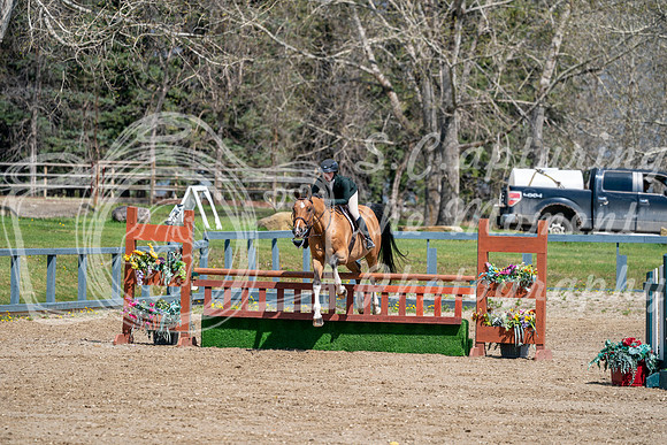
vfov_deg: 5.1
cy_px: 222
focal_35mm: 268
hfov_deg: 7.7
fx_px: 4966
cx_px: 334
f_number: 5.6
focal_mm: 268
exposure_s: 1/1250
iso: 250
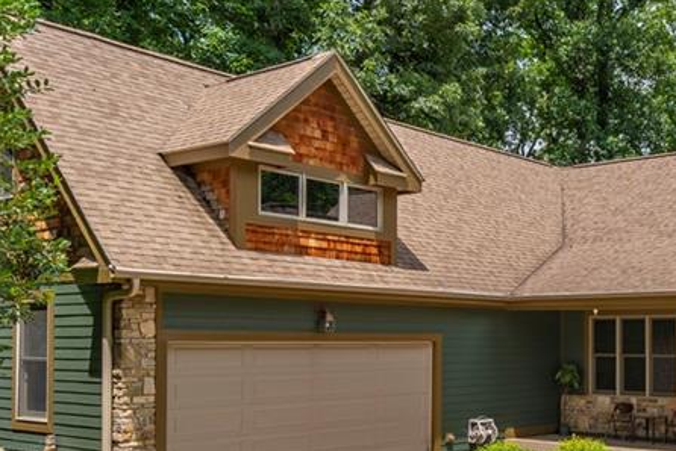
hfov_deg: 45.5
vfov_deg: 34.0
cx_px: 593
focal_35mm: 39
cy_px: 296
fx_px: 733
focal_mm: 17
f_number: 8
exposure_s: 1/125
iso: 100
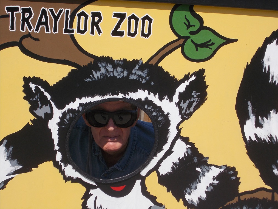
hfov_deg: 22.8
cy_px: 104
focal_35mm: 86
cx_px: 139
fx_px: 691
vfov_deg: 17.2
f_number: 6.3
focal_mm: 15.4
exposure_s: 1/500
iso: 80
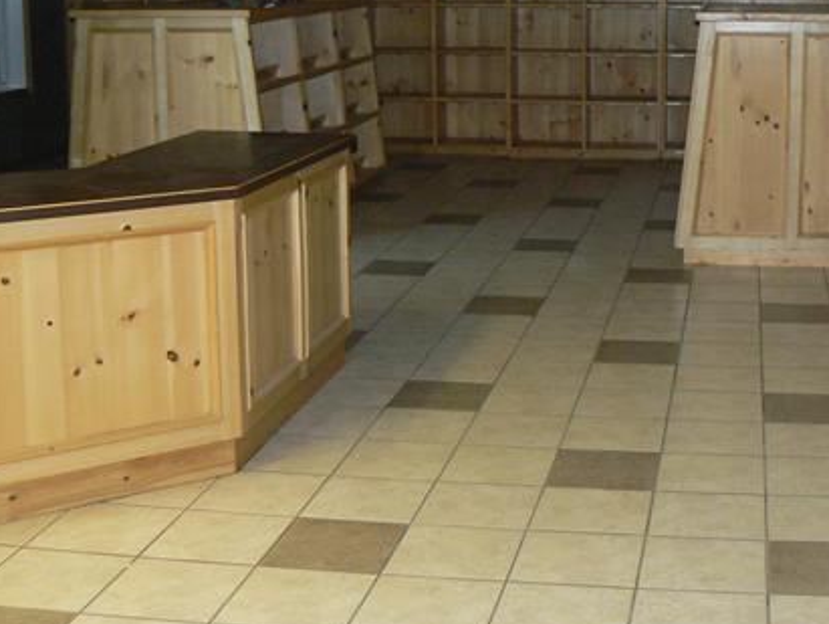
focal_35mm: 56
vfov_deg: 25.9
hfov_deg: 33.7
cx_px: 603
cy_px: 170
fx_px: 1342
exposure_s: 1/30
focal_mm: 6
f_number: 2.8
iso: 200
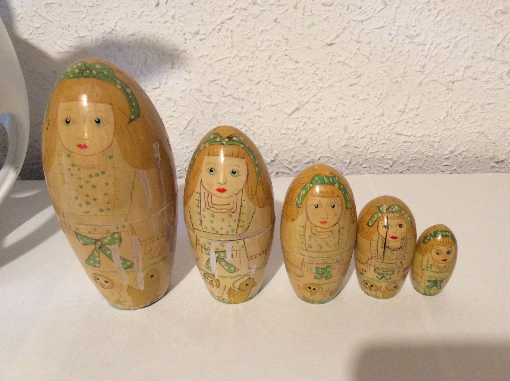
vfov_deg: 44.1
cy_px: 190
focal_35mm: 32
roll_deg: +2.7
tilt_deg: -26.5
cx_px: 255
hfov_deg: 56.9
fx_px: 471
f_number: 2.4
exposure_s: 1/20
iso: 250
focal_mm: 3.3
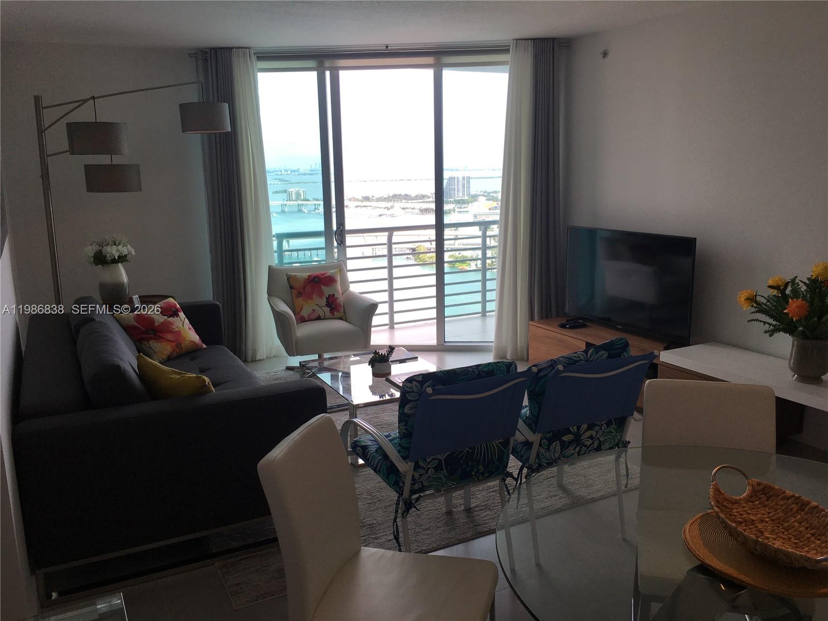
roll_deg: +0.1
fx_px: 694
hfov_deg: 61.7
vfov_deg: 48.2
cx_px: 414
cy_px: 310
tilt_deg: -11.9
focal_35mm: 29
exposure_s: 1/250
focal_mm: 4.15
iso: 25
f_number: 2.2
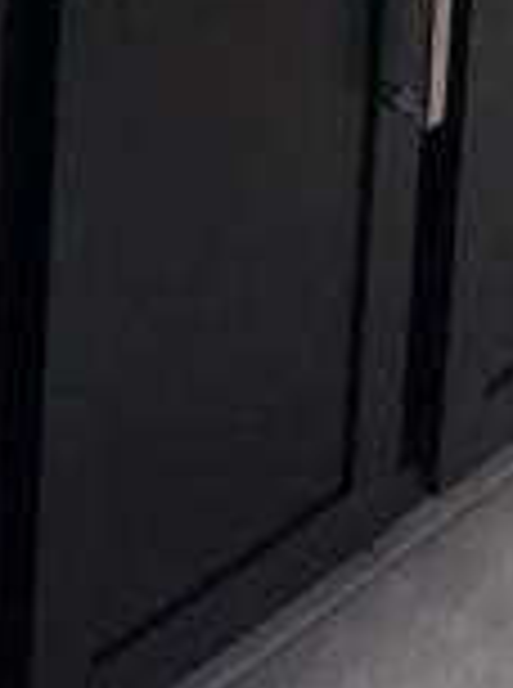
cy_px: -746
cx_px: -130
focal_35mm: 109
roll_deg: -1.8
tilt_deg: -8.1
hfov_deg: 13.1
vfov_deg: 14.5
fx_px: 2163
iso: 40
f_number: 1.6
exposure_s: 1/120
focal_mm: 5.1
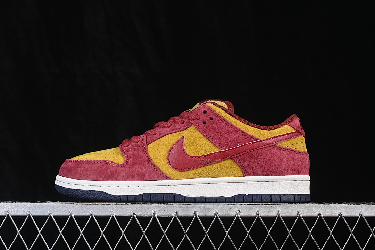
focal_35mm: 75
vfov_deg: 18.2
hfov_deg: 27.0
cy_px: 125
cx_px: 188
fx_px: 781
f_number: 7.1
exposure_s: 1/60
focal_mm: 50
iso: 160
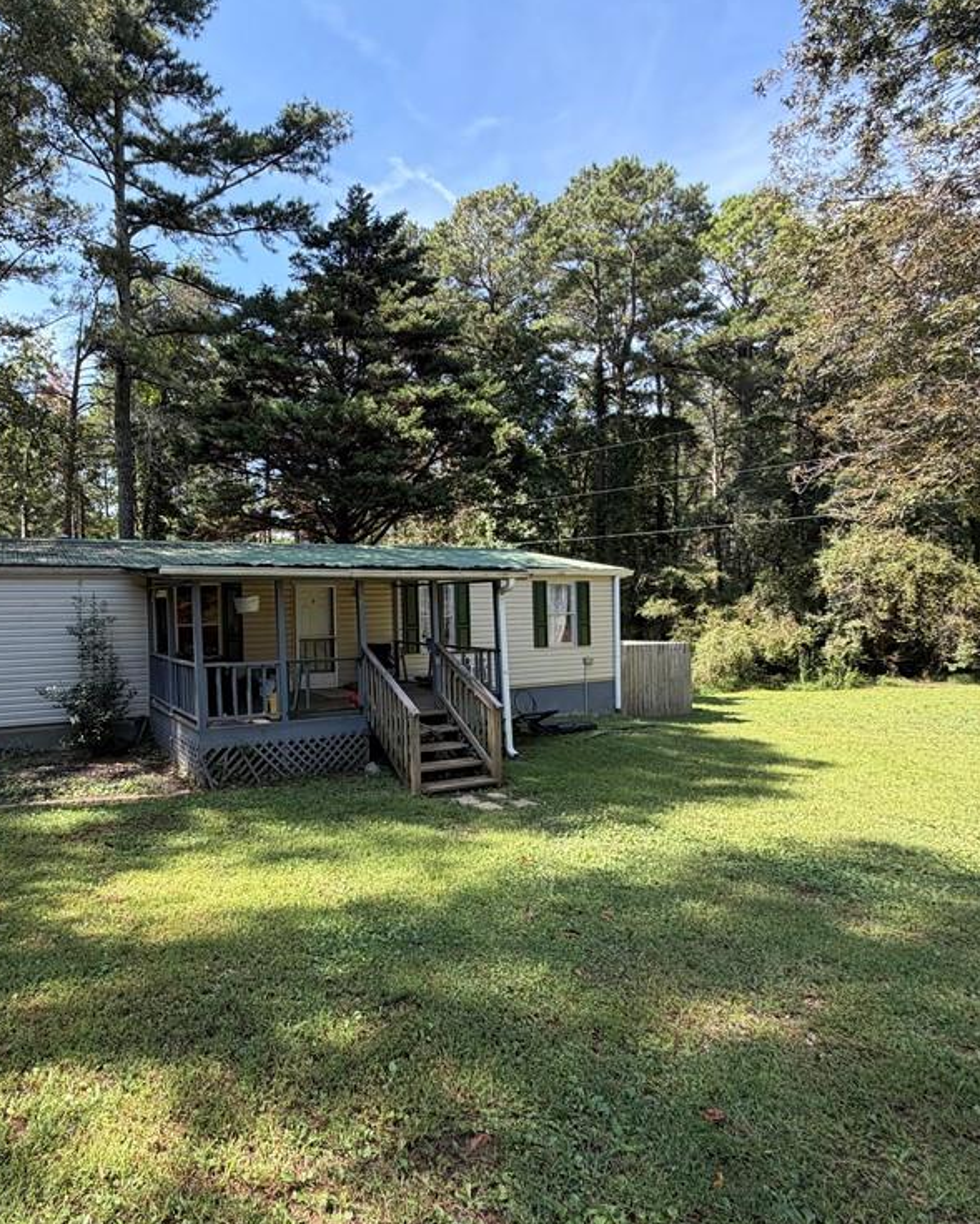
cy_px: 602
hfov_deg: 68.2
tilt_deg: +0.6
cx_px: 301
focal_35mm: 19
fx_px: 689
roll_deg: +1.4
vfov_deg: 83.3
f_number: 2.2
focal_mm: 2.22
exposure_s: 1/281
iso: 50
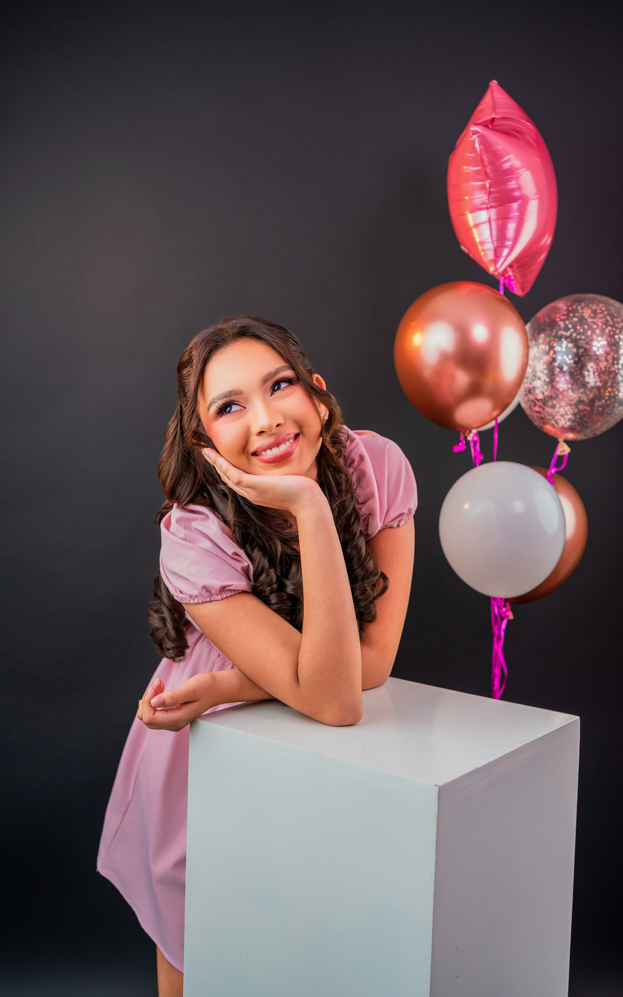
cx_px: 322
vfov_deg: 54.0
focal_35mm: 36
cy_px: 502
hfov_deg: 35.3
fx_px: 978
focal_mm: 35
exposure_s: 1/125
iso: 320
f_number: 4
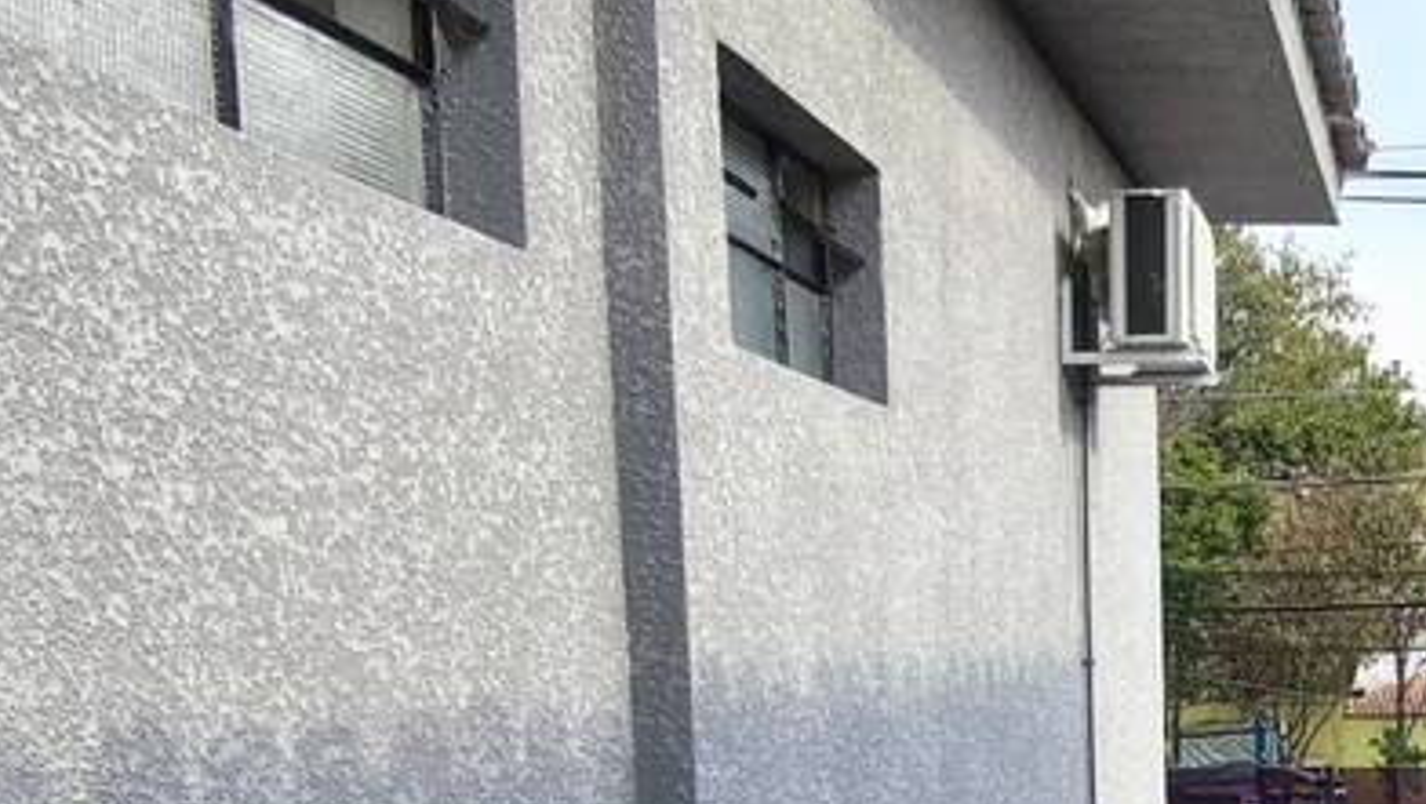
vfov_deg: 19.2
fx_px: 2270
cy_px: 899
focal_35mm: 60
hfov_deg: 32.2
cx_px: 1411
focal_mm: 1.91
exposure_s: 1/149
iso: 50
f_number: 2.2
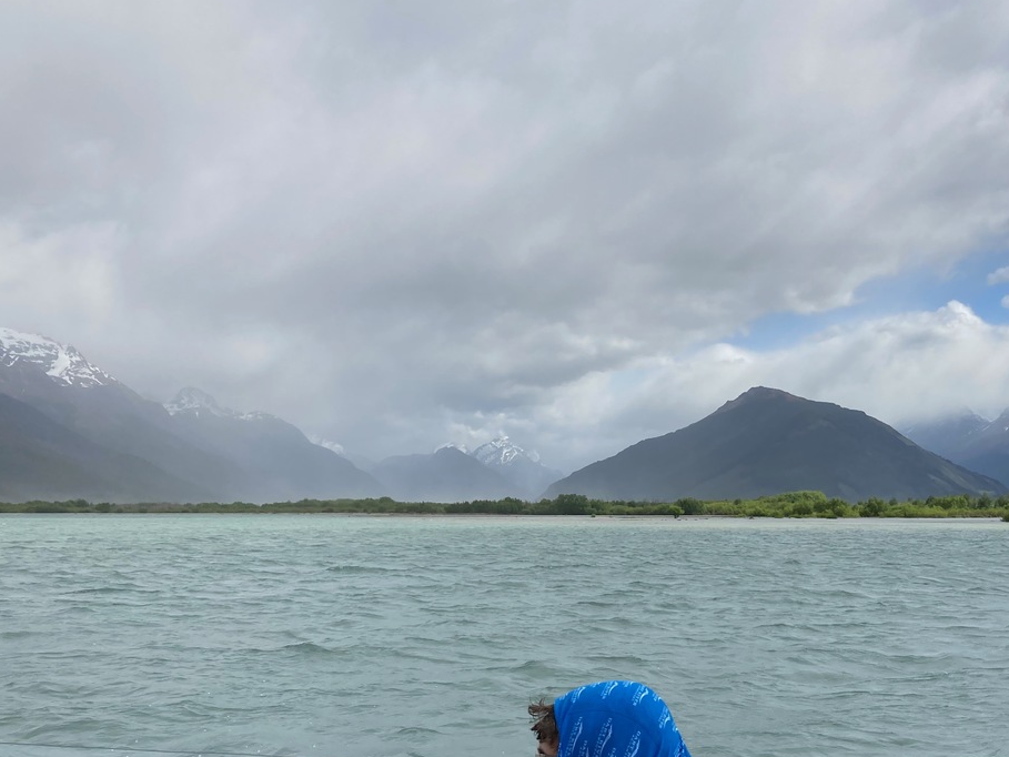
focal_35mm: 41
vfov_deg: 34.8
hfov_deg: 45.7
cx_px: 572
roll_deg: -2.2
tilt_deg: +3.0
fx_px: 1195
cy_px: 506
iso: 20
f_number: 1.8
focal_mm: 3.99
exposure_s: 1/3205
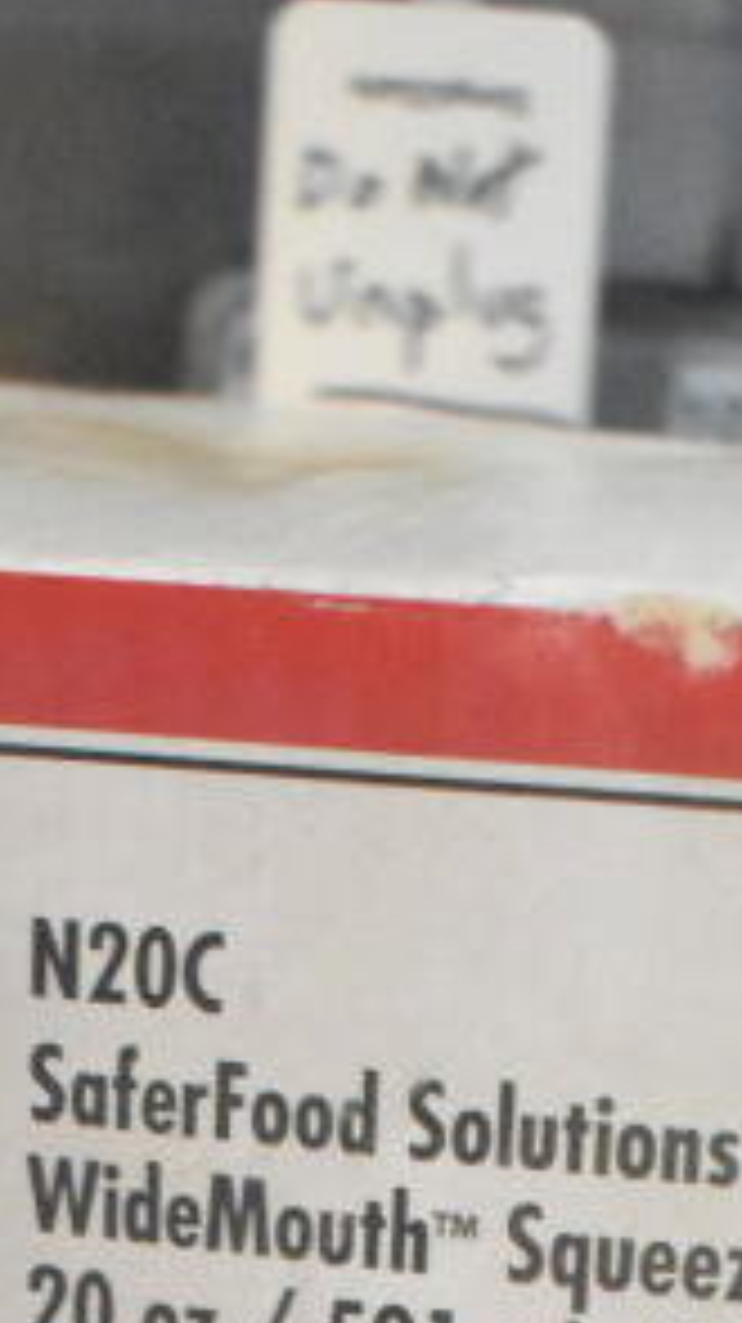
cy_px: 1926
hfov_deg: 8.8
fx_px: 4800
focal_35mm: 137
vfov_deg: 14.7
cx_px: 571
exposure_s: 1/50
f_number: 4.2
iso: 12800
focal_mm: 28
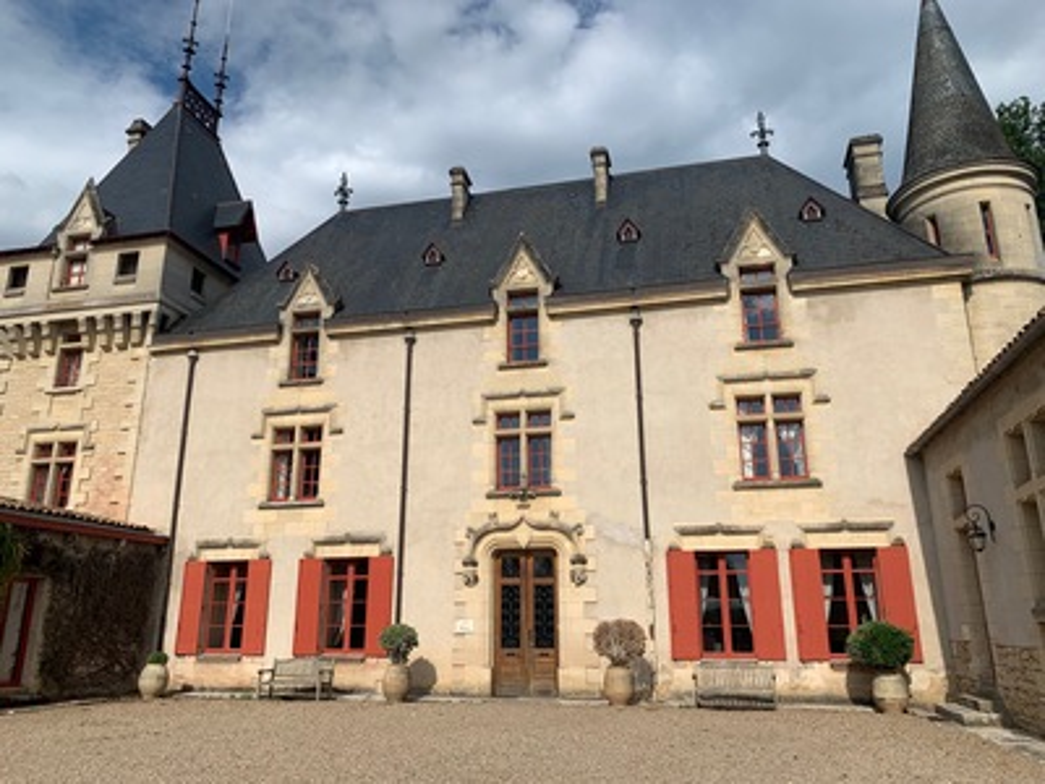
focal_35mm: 26
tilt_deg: +15.5
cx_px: 522
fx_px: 785
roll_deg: +0.0
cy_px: 392
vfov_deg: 53.1
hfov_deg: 67.3
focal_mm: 4.25
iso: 25
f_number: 1.8
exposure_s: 1/4464
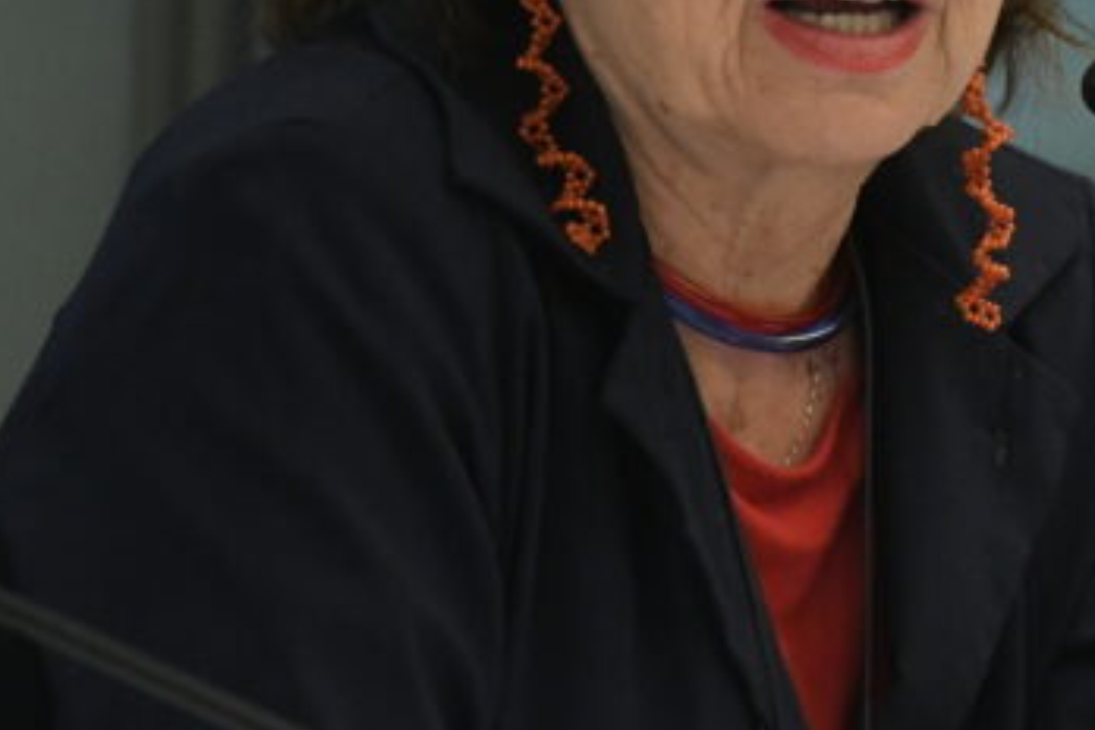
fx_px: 26825
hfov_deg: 2.3
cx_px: 1092
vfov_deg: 1.6
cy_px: 93
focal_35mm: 882
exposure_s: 1/200
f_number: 4.5
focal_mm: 200
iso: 4000
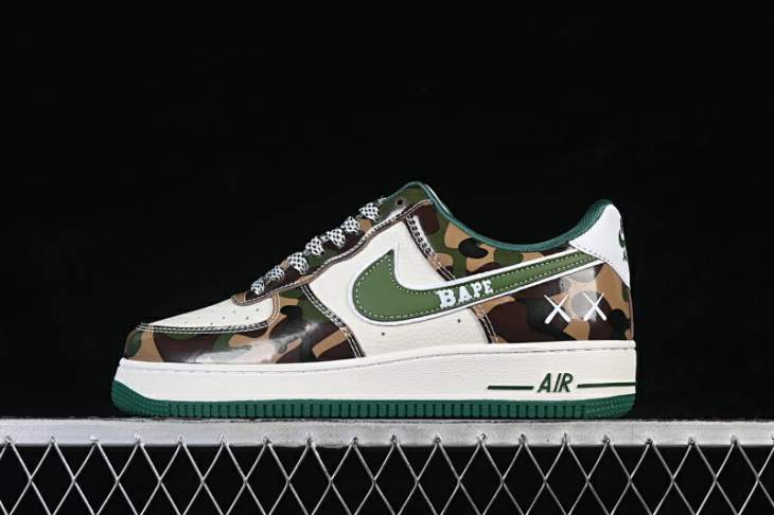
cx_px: 387
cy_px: 258
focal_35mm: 75
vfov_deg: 18.2
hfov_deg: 27.0
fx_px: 1612
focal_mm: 50
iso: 160
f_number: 8
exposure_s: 1/80
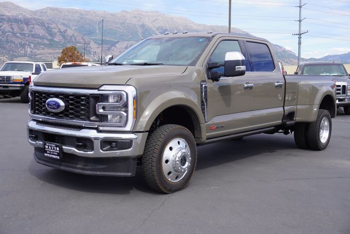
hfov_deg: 44.9
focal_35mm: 44
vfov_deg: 30.9
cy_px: 117
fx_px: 423
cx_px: 175
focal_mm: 29
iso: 100
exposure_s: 1/100
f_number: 9
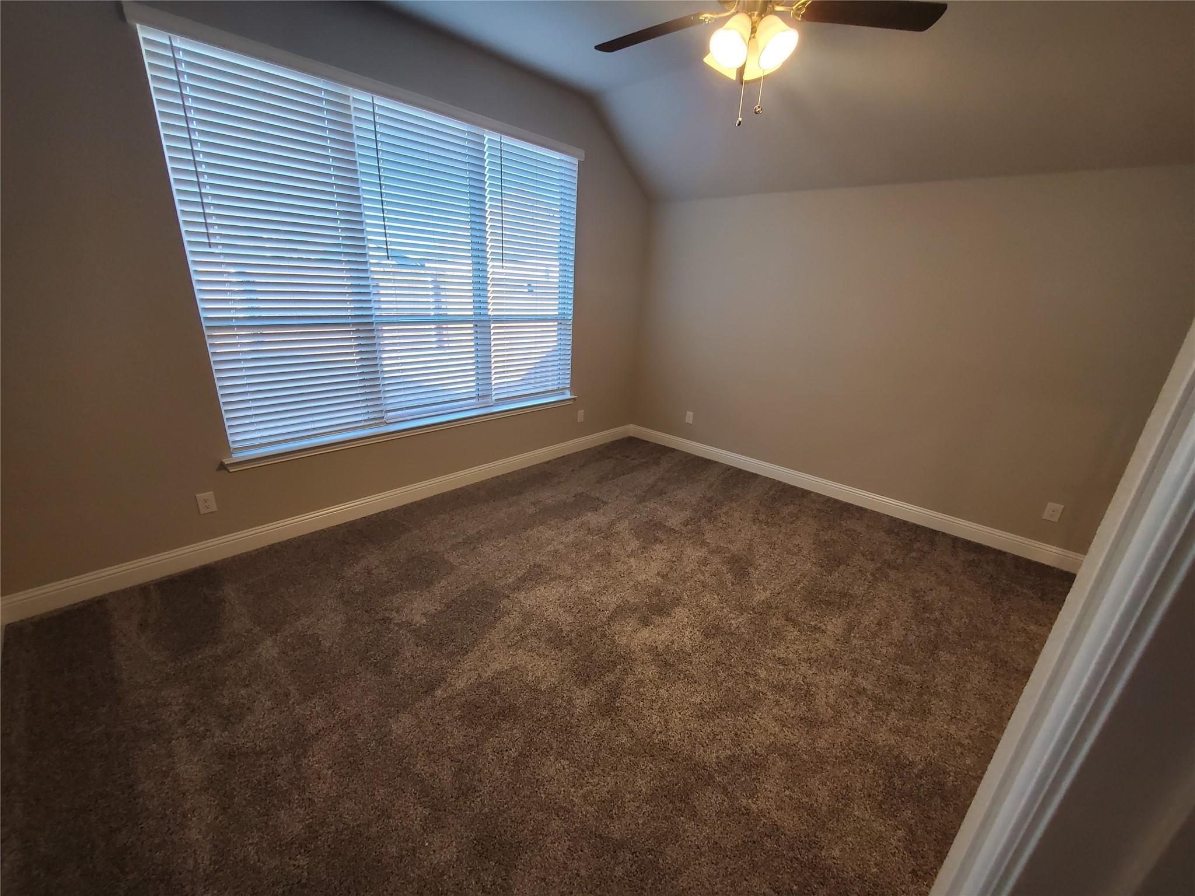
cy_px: 448
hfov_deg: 106.2
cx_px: 598
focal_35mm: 13
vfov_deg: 89.9
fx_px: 449
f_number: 2.2
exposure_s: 1/60
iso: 250
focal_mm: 1.8
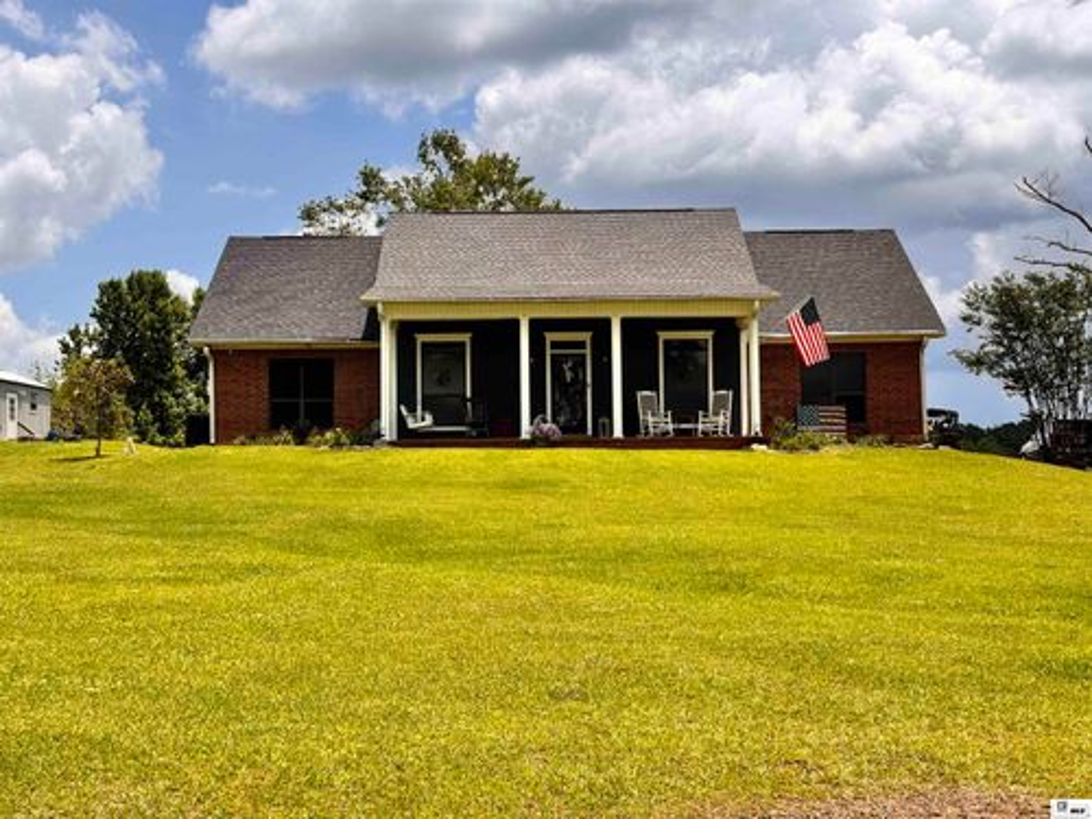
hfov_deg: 39.7
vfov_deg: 30.3
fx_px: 1514
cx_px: 546
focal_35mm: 48
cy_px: 410
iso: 64
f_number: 1.78
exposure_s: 1/6410
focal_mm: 6.76
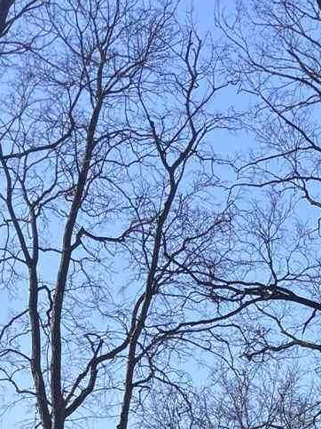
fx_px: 1534
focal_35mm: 124
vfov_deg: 12.9
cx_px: 384
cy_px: 962
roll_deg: -1.2
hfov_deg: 11.7
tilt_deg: -3.4
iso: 50
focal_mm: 5.96
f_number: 1.6
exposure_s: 1/1949
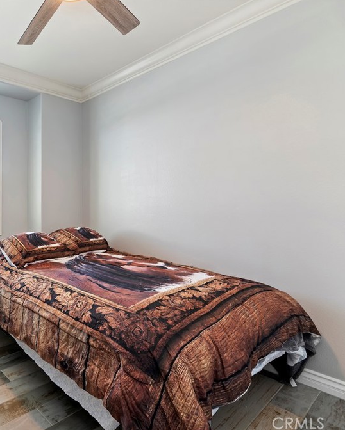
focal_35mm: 20
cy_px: 215
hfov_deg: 57.6
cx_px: 29
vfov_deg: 80.4
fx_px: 255
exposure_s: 1/6
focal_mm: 14
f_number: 10
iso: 500
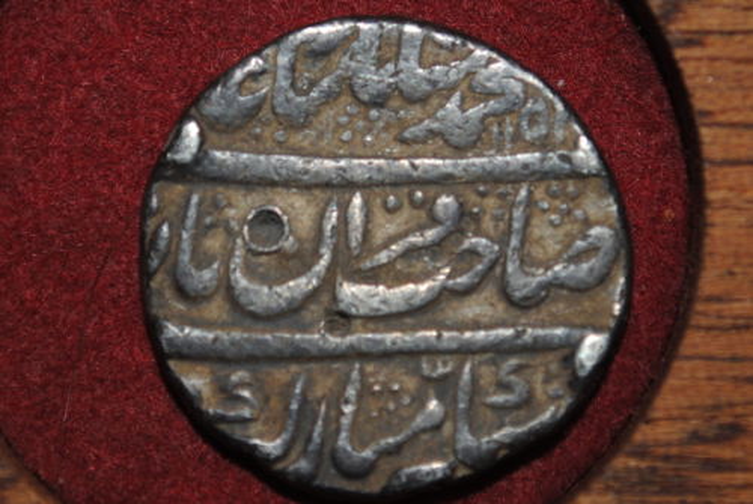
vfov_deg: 16.6
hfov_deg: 24.6
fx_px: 1728
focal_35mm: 82
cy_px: 252
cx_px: 376
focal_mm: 55
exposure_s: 1/125
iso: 100
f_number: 5.6
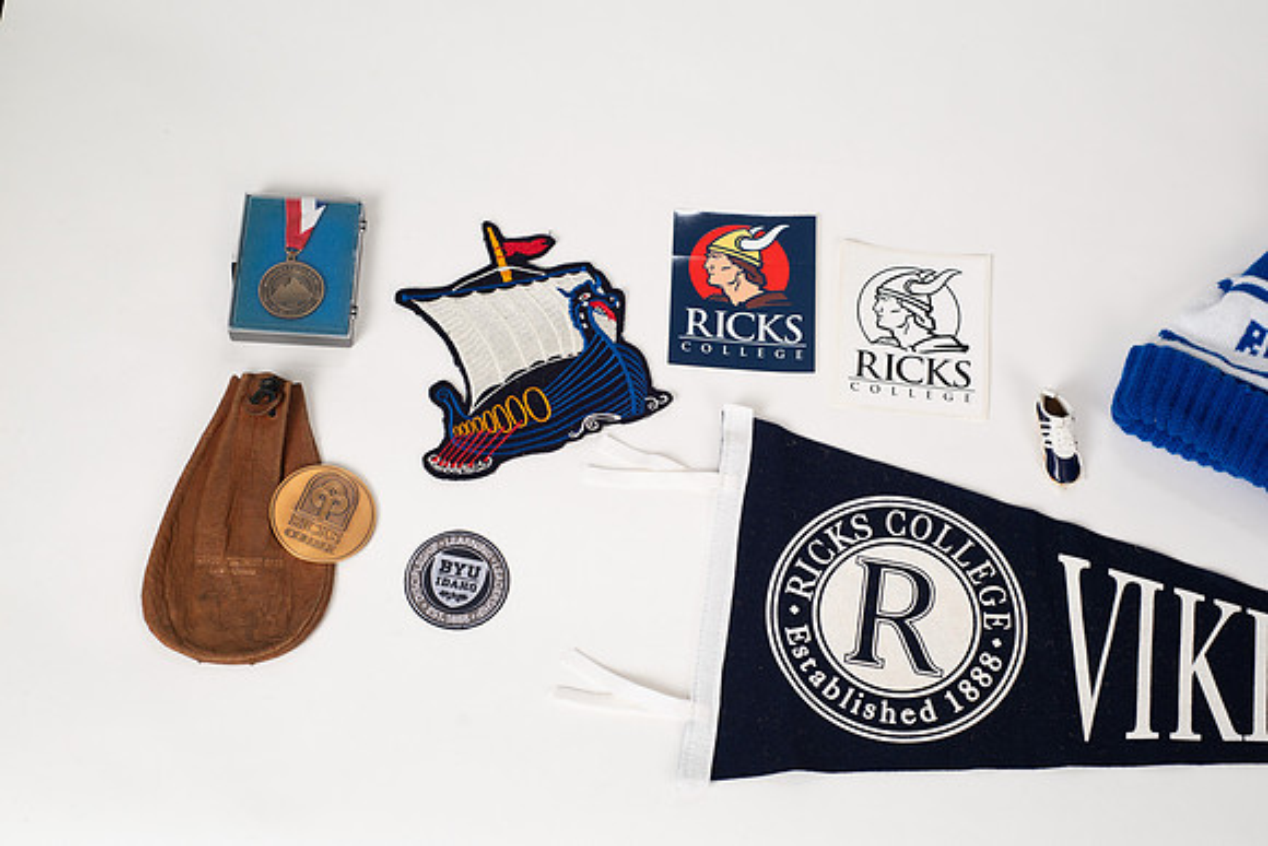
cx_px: 634
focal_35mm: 50
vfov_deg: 27.0
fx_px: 1761
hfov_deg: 39.6
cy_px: 423
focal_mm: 50
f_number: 6.3
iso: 200
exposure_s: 1/125
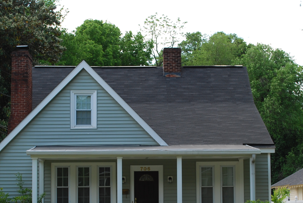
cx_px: 151
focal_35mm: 89
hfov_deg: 22.8
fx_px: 750
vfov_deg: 15.3
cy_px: 149
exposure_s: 1/125
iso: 140
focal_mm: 32
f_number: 5.6
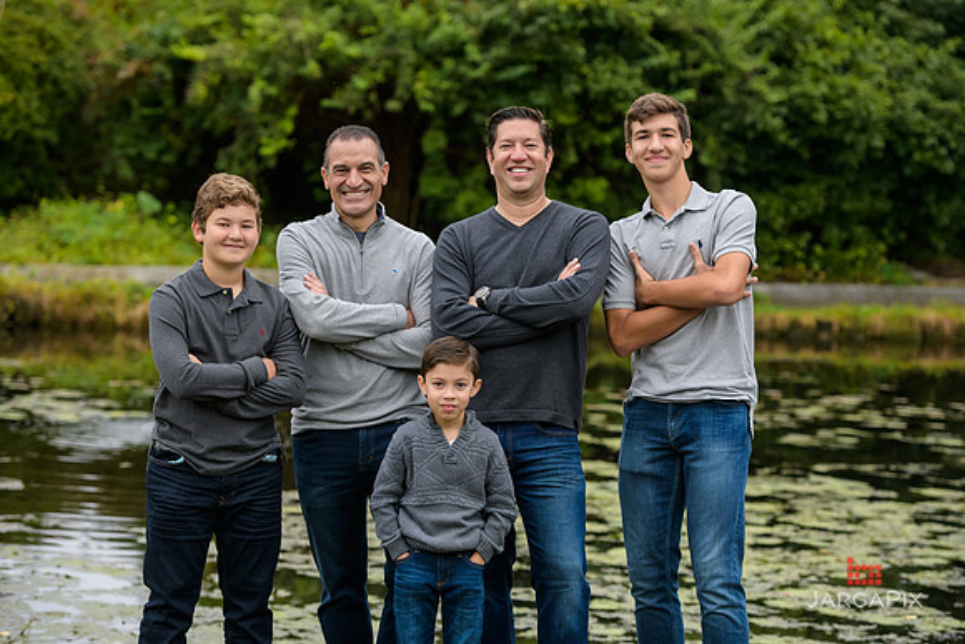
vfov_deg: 11.8
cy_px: 322
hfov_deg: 17.6
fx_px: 3110
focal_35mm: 116
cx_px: 482
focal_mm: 116
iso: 400
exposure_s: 1/400
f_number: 4
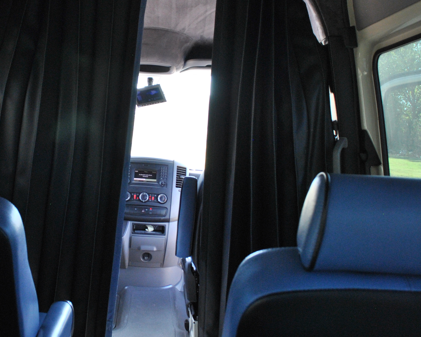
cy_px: 108
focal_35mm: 48
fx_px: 598
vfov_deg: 31.2
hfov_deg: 38.2
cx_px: 130
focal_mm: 18
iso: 450
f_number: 5.6
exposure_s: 1/60
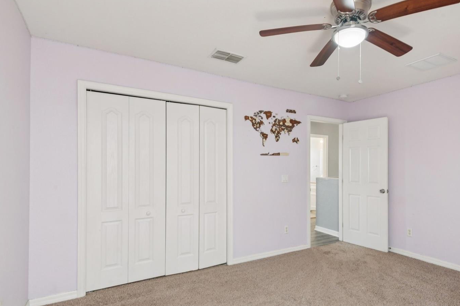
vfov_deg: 61.6
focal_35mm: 20
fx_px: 255
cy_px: 177
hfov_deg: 83.3
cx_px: 269
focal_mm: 17
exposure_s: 1/20
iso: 400
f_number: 8
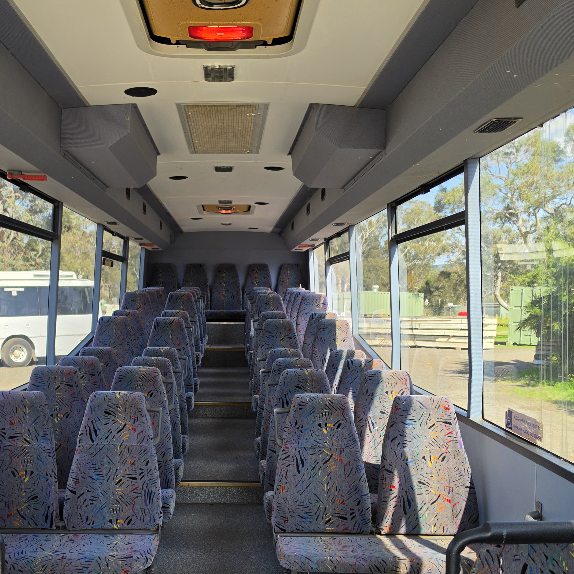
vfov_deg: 43.5
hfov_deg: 43.4
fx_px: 713
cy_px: 357
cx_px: 203
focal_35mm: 38
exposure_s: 1/180
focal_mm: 6.5
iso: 25
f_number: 1.4
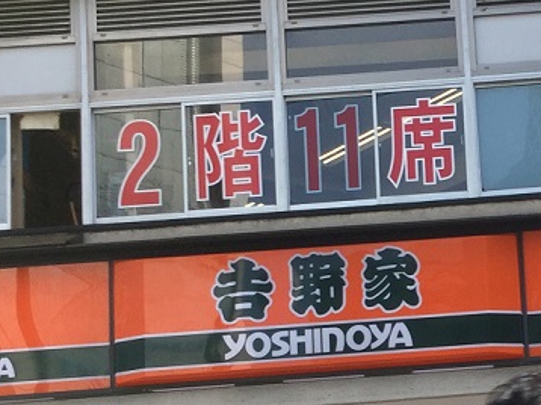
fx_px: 1546
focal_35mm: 99
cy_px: 376
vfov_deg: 14.7
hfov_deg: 19.2
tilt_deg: +8.4
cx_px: 554
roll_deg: -0.1
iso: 25
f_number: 2.4
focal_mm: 3.3
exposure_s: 1/339
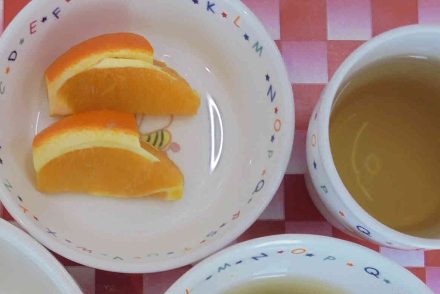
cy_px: 298
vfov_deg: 21.8
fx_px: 733
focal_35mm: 60
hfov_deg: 32.6
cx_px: 97
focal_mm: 4.6
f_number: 3.5
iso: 100
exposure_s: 1/30
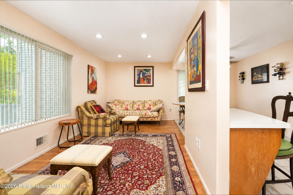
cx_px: 146
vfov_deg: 73.8
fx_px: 130
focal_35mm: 16
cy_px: 98
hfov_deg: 96.7
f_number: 4
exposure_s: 1/25
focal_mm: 16
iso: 64
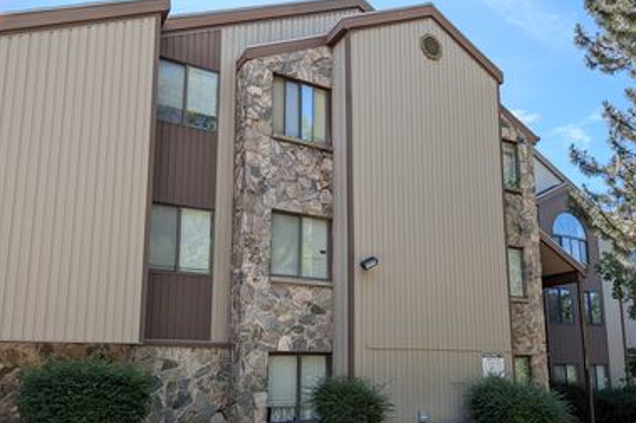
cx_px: 398
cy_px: 264
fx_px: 582
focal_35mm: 33
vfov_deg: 39.6
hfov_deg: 56.6
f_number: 1.68
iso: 20
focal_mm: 6.9
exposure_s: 1/481
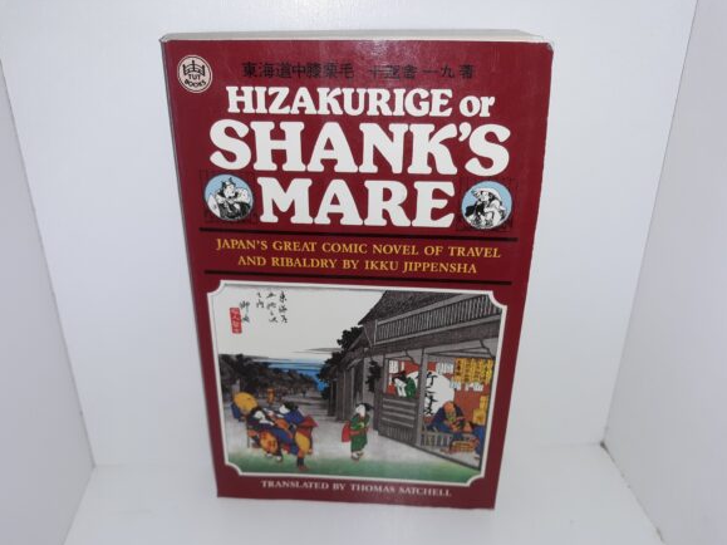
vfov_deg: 48.2
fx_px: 609
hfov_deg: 61.7
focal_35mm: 29
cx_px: 354
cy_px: 279
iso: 40
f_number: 1.7
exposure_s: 1/213
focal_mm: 3.7
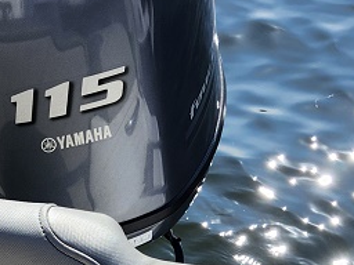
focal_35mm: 108
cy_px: 526
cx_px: 0
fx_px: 1104
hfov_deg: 17.8
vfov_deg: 12.2
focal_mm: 5.54
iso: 25
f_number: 1.8
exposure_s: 1/1610
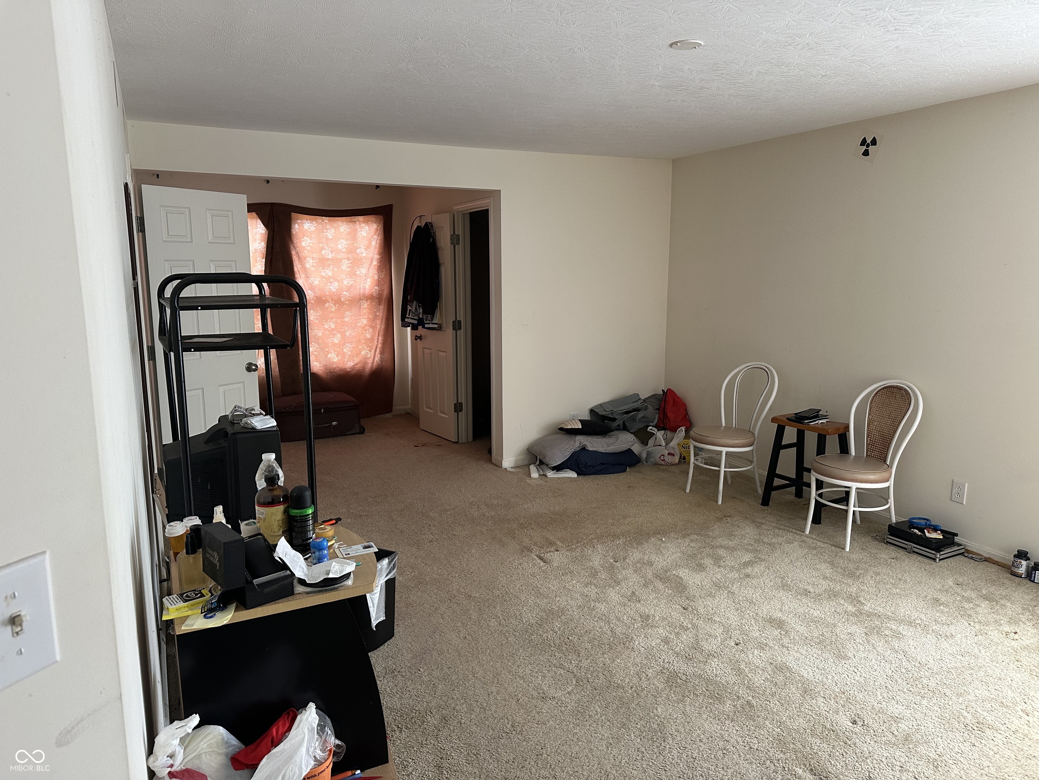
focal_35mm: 24
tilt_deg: -8.6
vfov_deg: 56.8
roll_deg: +0.1
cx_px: 520
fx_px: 720
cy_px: 390
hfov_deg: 71.6
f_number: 1.78
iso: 200
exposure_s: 1/60
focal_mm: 6.86
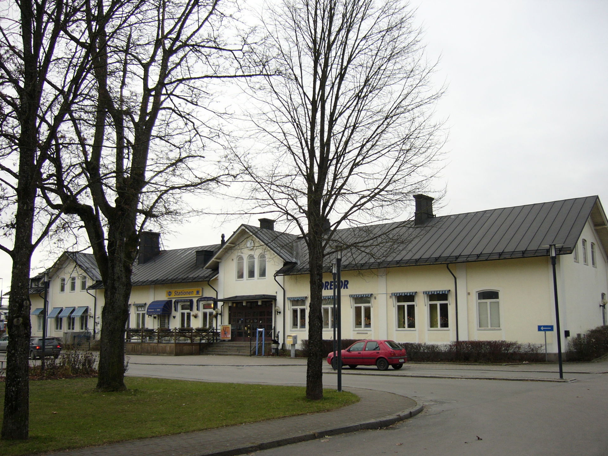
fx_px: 615
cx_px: 304
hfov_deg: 52.6
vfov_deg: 40.7
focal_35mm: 35
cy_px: 228
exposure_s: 1/160
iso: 50
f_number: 2.8
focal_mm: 5.8
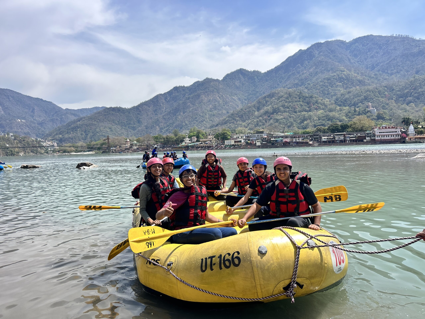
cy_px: 160
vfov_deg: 53.1
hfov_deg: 67.3
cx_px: 212
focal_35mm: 26
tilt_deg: -1.6
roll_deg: +1.8
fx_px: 319
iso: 50
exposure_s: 1/1645
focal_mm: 5.7
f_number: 1.5
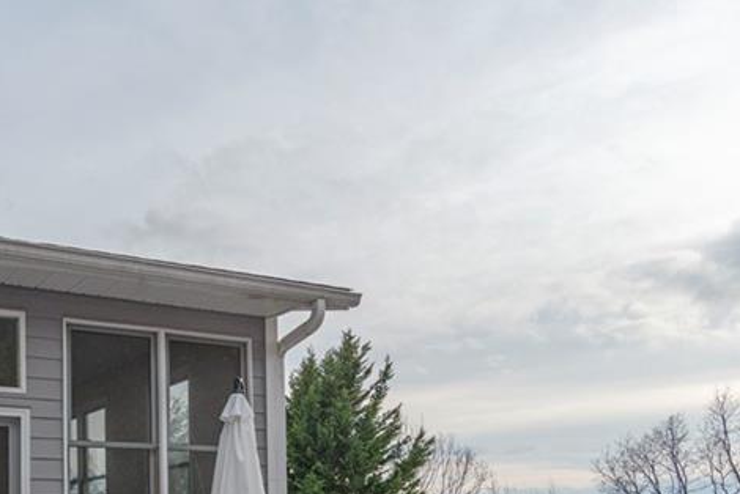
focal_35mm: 37
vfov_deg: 32.7
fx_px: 761
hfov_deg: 48.2
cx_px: 123
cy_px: 509
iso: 400
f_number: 7.1
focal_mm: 17
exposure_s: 1/1000
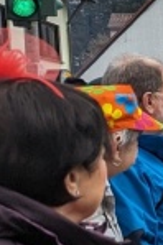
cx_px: 587
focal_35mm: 134
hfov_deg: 7.8
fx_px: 912
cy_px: 192
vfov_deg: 15.2
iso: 46
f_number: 1.85
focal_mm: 6.81
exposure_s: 1/797
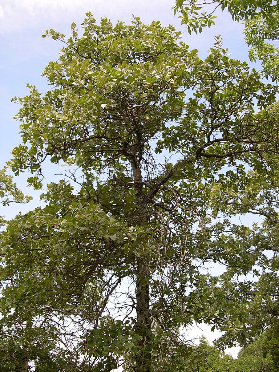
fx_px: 408
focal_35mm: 38
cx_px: 140
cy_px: 186
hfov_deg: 37.7
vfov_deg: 49.0
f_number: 2.8
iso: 100
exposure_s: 1/537
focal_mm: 8
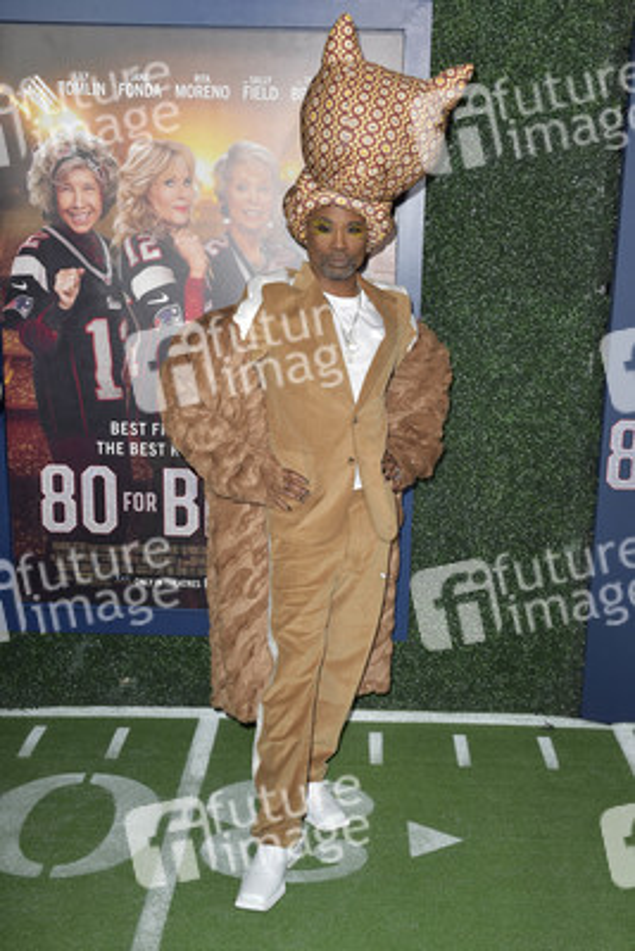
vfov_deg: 50.7
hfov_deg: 35.1
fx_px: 1004
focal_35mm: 38
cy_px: 476
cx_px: 318
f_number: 6.3
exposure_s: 1/250
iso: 500
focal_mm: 38
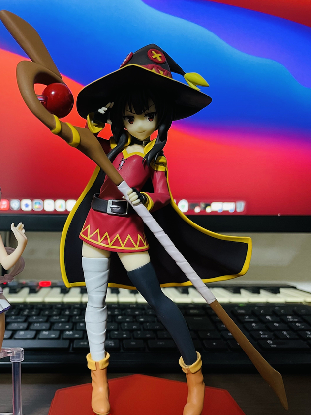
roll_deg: -0.4
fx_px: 443
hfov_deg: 38.4
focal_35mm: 37
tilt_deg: -6.2
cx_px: 112
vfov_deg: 49.1
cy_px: 282
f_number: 1.6
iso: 640
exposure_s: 1/33
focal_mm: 4.2
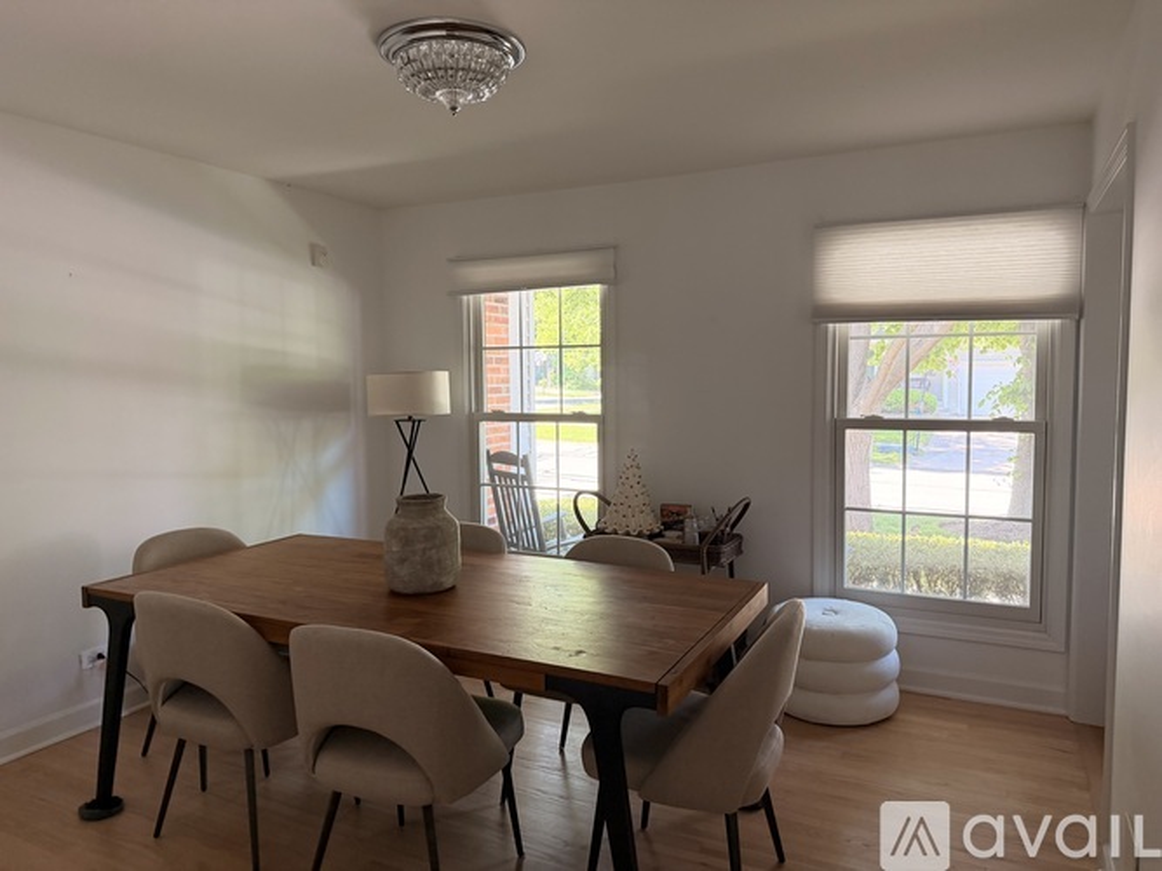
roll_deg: +1.0
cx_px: 581
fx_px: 805
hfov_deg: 71.6
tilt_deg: -3.0
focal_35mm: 24
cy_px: 436
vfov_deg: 56.8
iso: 250
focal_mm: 6.76
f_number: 1.78
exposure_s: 1/60
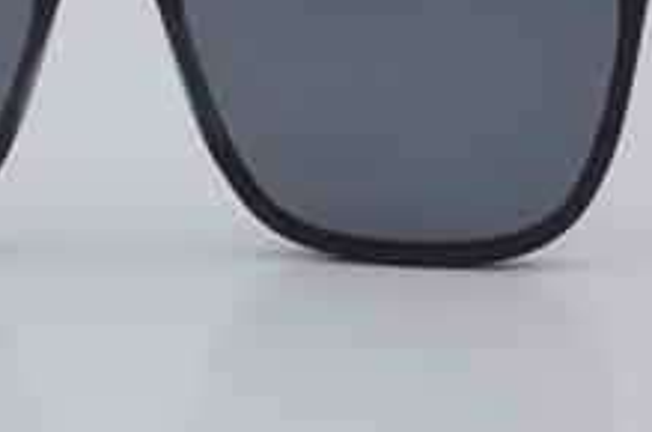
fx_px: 2727
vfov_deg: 9.0
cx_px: 113
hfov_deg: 13.6
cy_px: 54
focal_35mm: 151
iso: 100
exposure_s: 1/4
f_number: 32
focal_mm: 55
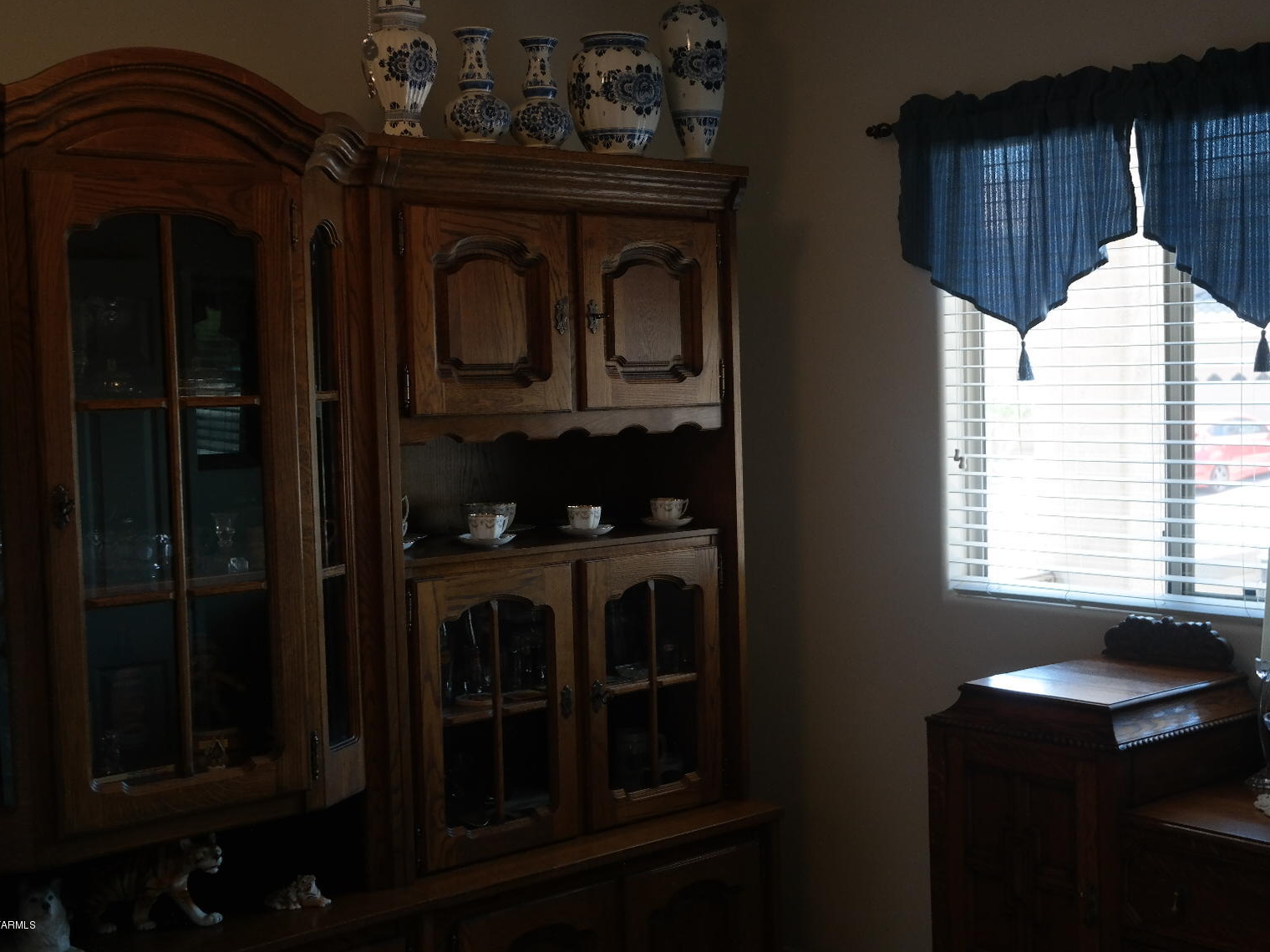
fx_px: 1724
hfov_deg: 40.4
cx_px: 678
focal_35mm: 47
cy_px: 477
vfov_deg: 30.9
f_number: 4
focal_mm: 28
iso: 400
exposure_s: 1/50
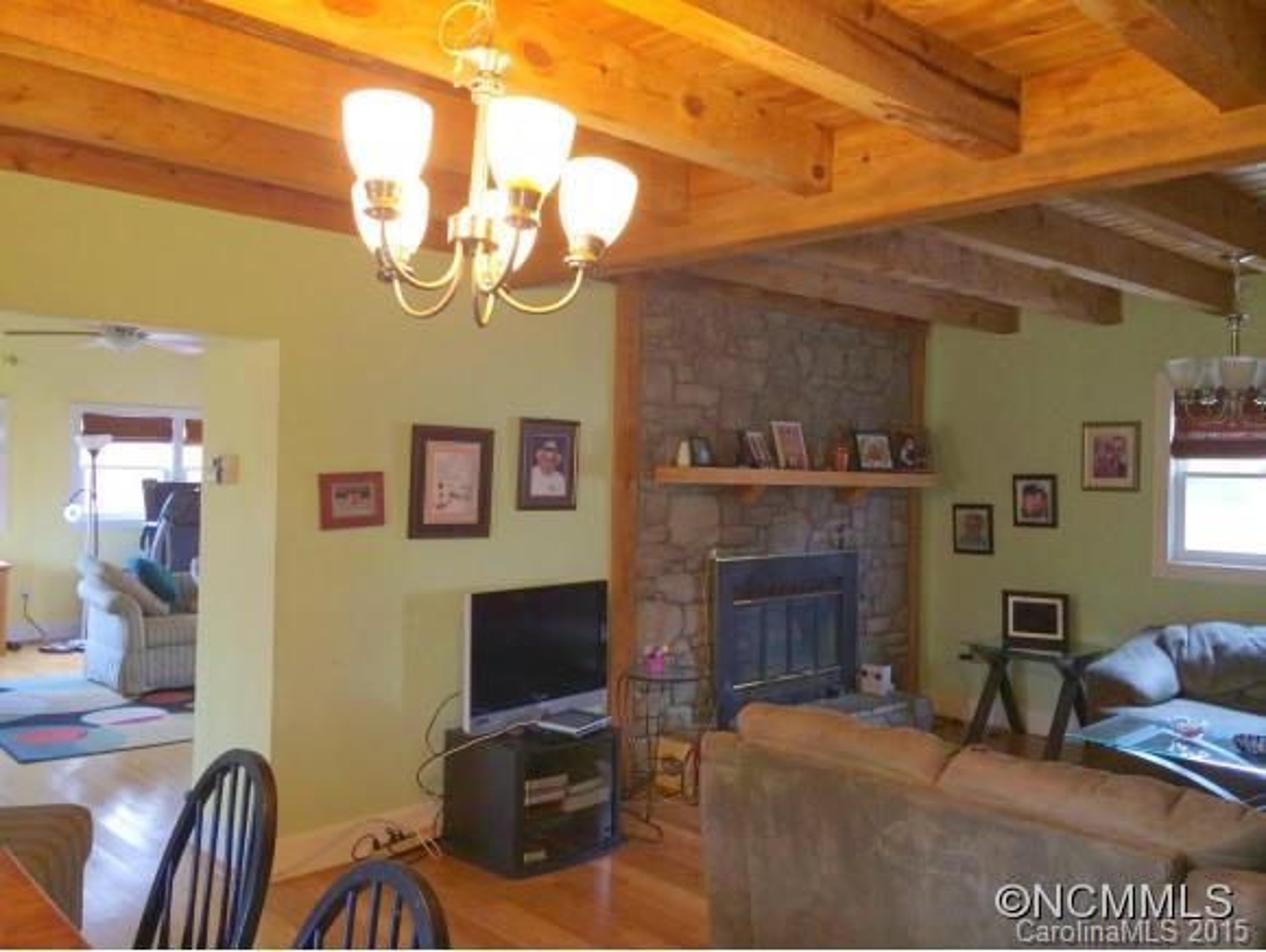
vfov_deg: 46.9
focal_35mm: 30
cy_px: 476
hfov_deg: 59.9
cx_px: 633
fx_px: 1098
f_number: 2.2
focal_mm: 4.12
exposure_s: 1/30
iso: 100
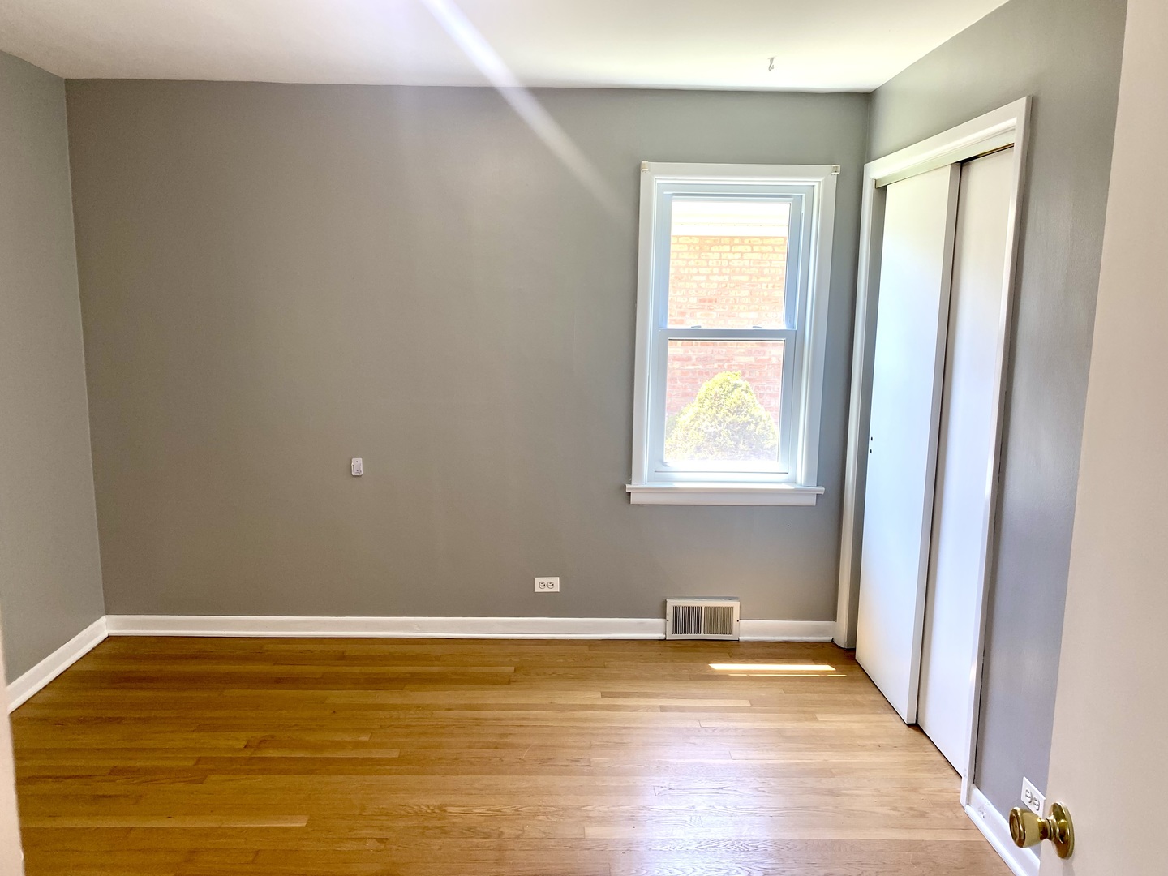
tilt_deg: -11.0
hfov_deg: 67.3
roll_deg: -1.5
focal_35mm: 26
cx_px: 584
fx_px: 877
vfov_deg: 53.1
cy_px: 438
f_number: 1.8
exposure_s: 1/120
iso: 100
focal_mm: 4.25
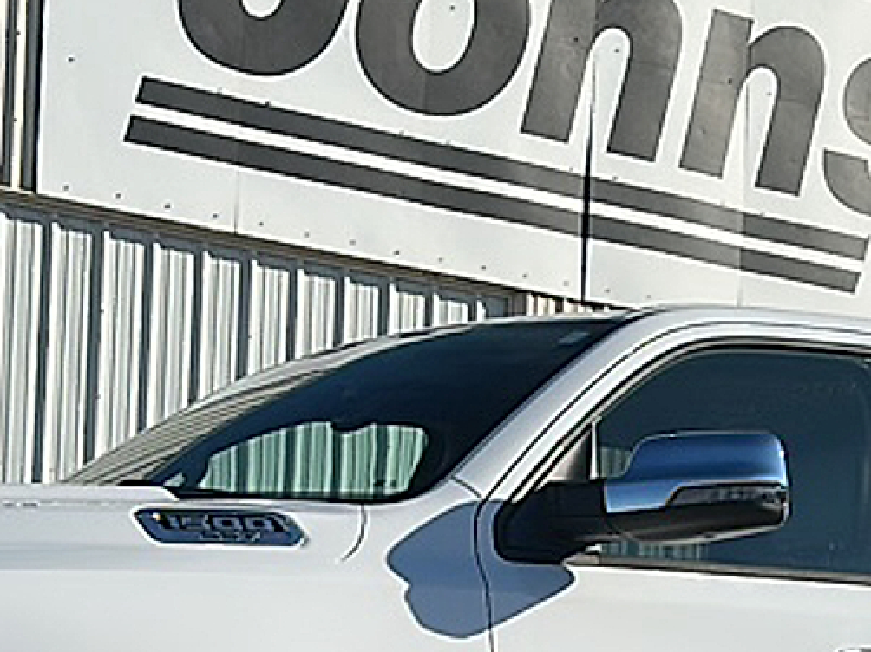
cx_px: 548
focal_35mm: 102
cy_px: 734
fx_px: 2565
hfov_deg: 19.2
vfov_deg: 14.1
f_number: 1.78
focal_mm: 6.86
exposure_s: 1/9091
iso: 80
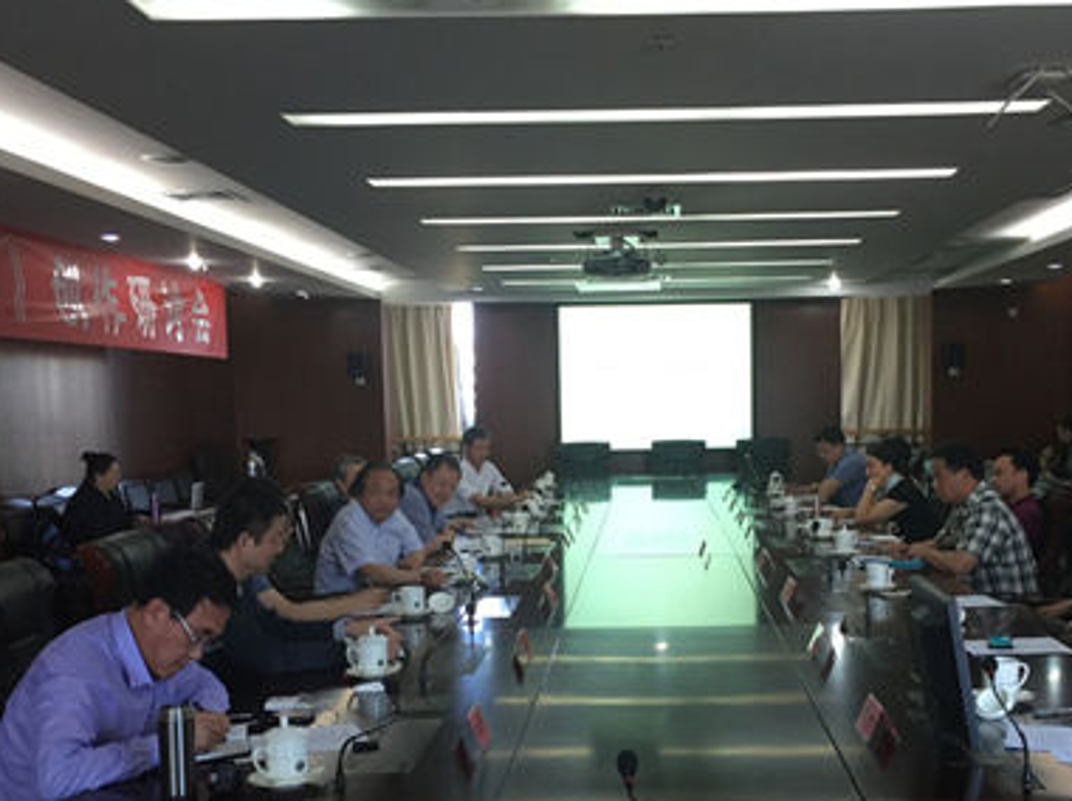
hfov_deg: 44.6
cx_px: 649
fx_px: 1299
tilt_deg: -4.7
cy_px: 496
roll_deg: +0.5
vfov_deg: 34.1
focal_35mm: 42
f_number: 2.2
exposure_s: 1/33
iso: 64
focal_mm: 4.15
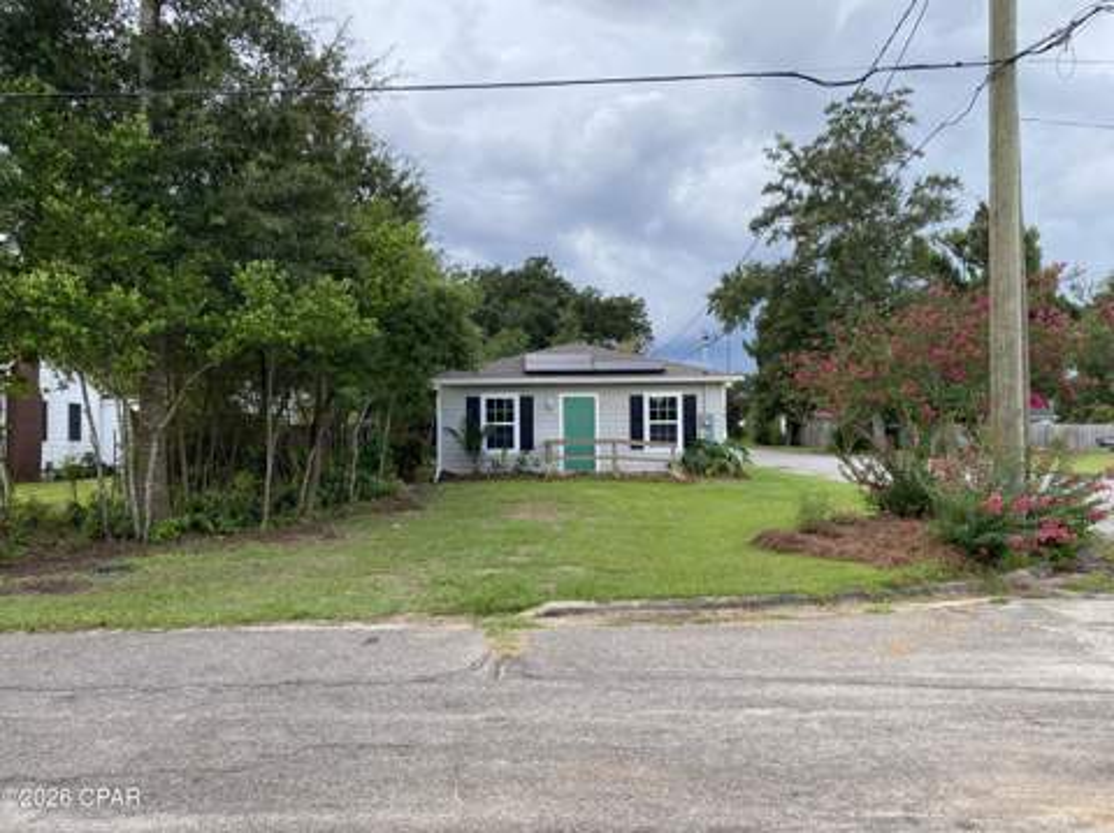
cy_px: 416
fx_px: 836
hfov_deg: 67.4
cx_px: 557
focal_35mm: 26
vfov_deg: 53.0
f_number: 1.8
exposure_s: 1/497
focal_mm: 4.25
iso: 32
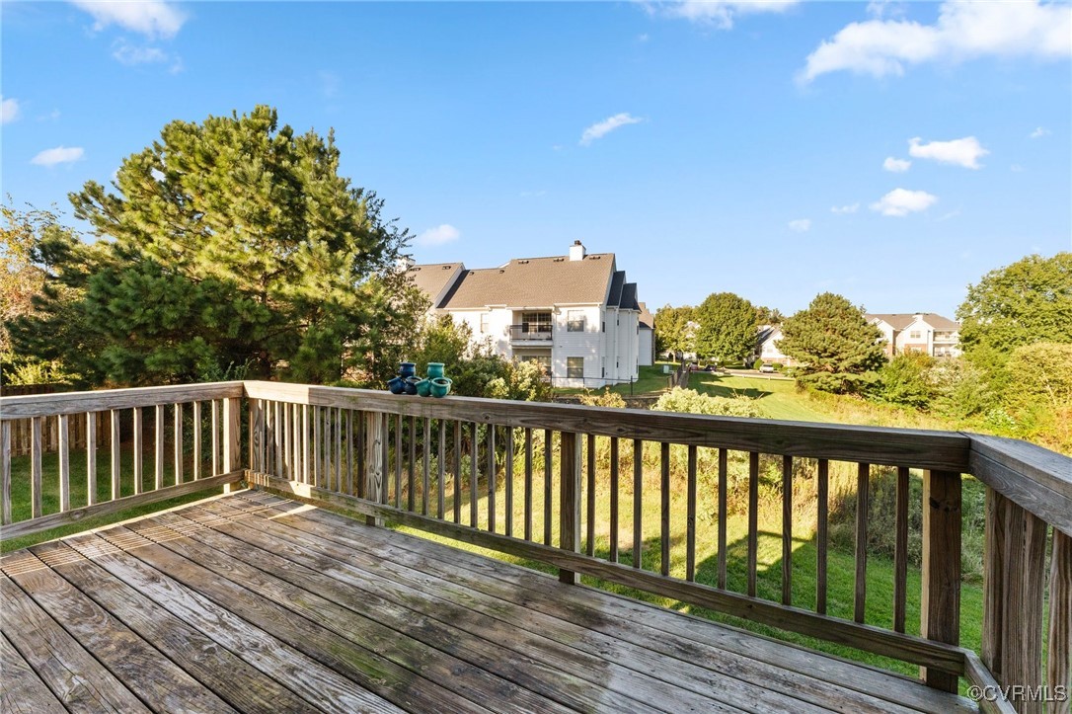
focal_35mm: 15
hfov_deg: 101.9
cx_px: 536
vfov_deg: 78.8
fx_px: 435
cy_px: 357
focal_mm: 14.6
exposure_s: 1/1250
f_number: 7.1
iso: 1000
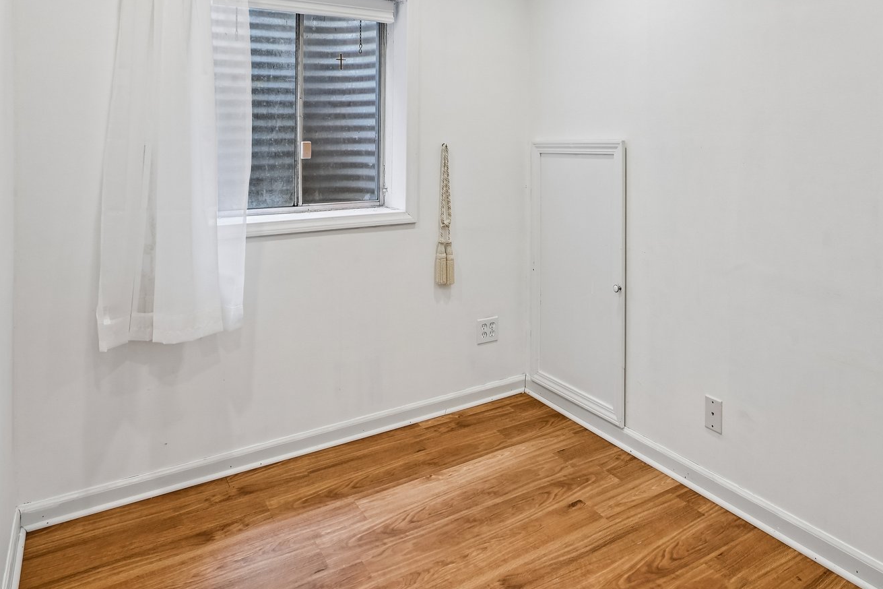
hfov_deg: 71.0
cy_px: 154
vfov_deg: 49.4
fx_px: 613
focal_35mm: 25
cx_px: 516
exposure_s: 1/10
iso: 400
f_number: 13
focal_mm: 16
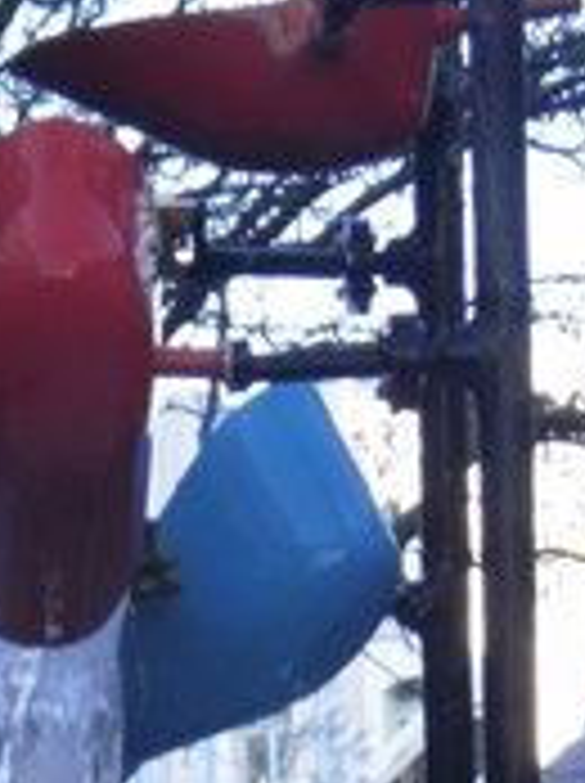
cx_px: 72
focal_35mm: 350
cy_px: 776
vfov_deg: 5.7
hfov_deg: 4.2
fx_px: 7906
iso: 200
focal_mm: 18.9
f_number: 5.9
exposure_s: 1/80
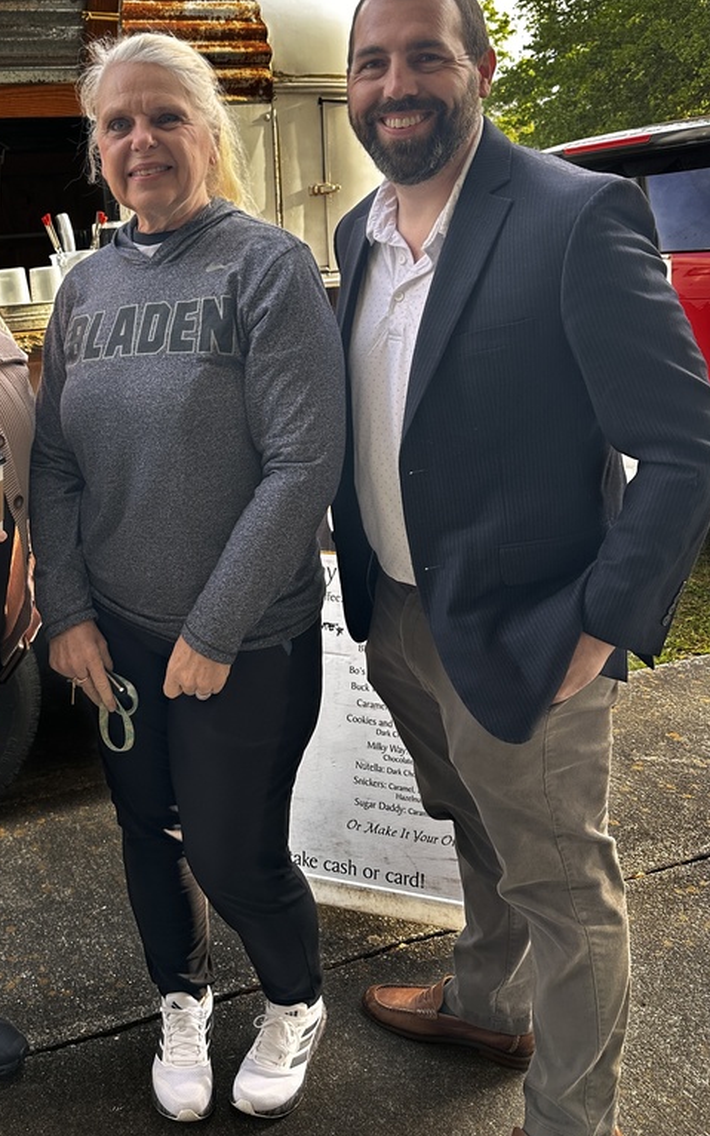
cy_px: 442
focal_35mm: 34
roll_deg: +2.0
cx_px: 145
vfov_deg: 56.2
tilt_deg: -12.9
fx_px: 1052
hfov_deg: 36.1
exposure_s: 1/178
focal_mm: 6.86
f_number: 1.78
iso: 64
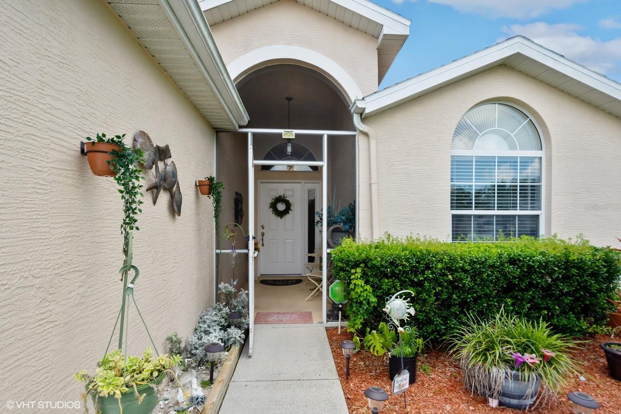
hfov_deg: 90.0
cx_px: 310
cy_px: 207
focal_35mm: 18
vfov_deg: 67.4
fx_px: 310
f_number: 8
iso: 200
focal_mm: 12
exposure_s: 1/250
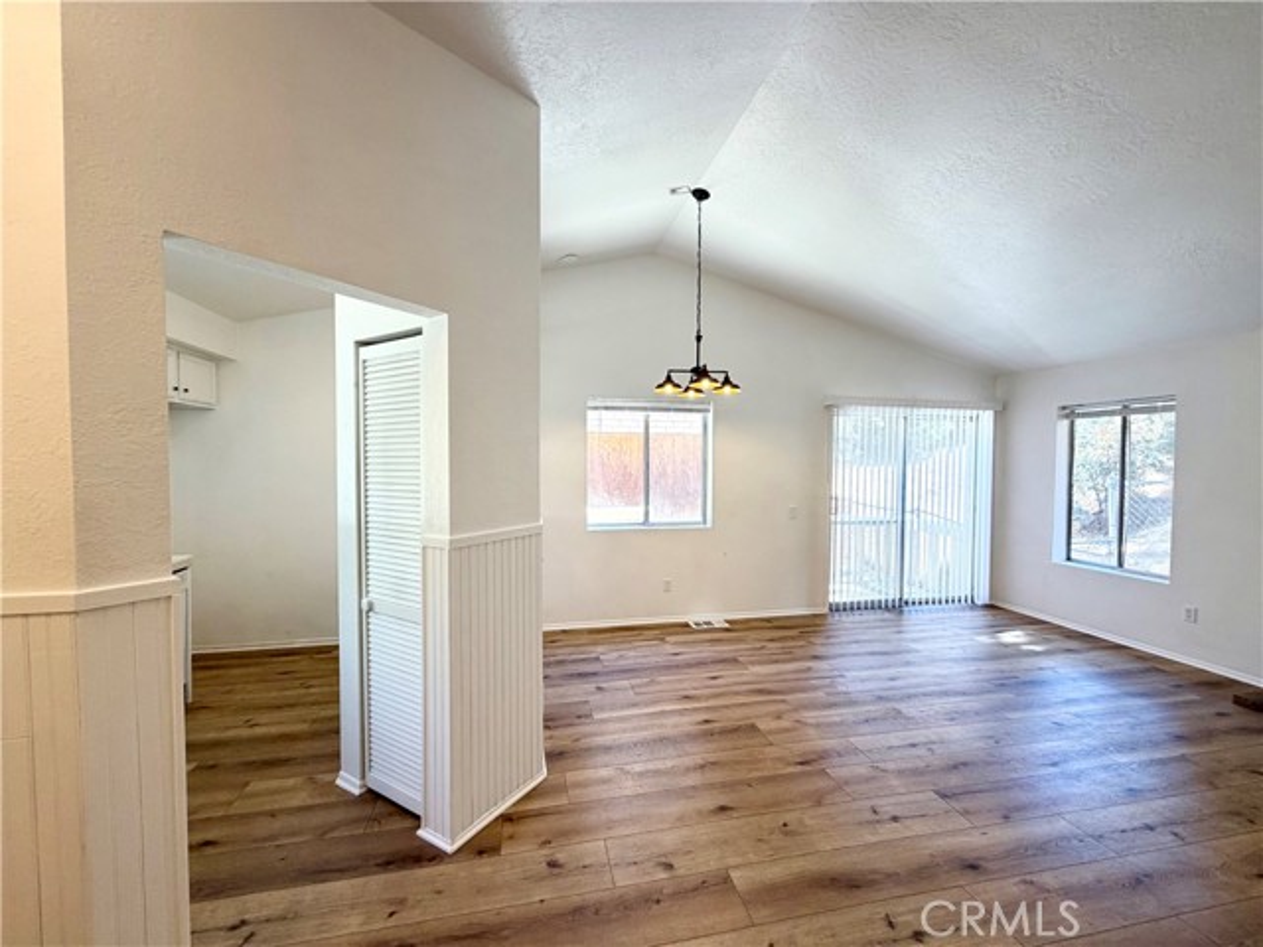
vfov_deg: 85.7
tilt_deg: -1.8
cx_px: 632
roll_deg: +0.2
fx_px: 511
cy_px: 474
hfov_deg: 102.1
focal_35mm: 14
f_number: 2.2
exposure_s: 1/120
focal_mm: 2.22
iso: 100
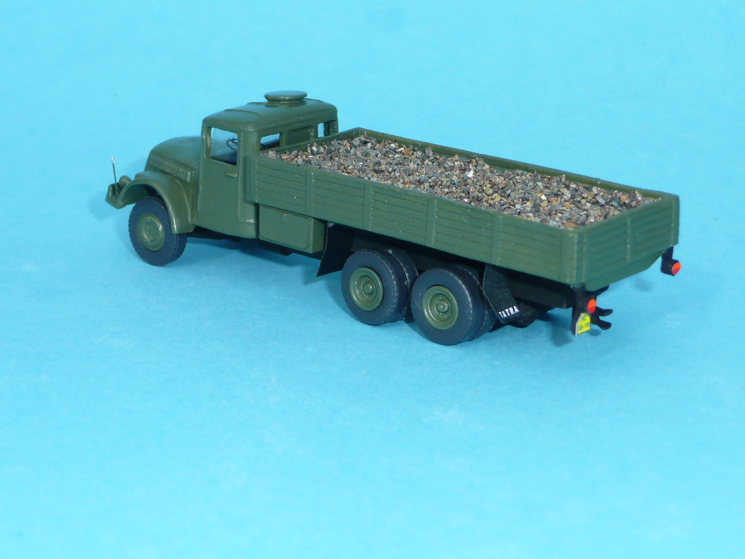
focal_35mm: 79
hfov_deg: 24.7
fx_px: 1701
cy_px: 230
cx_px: 372
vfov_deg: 18.7
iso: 100
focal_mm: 11
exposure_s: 1/400
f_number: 4.5
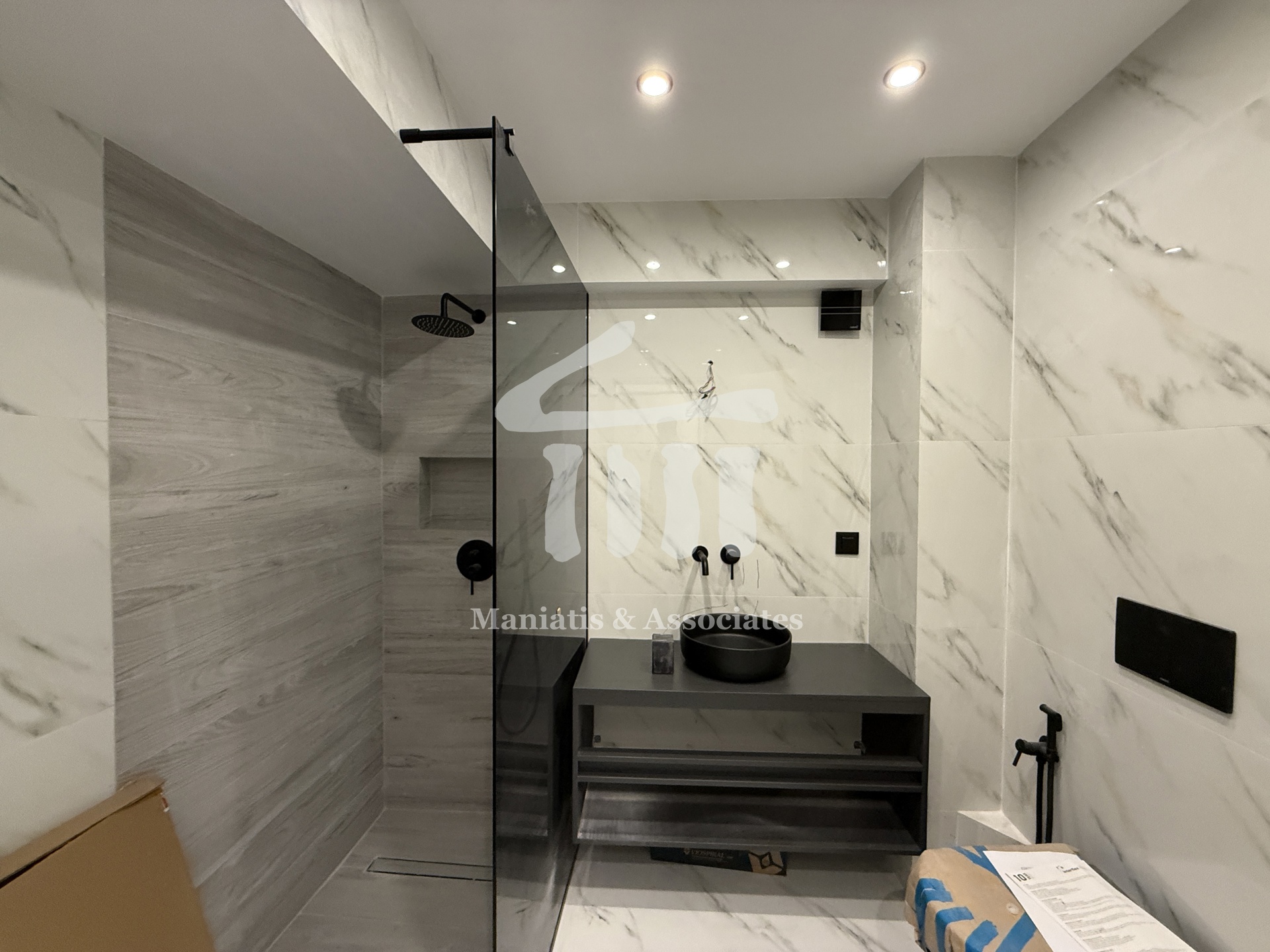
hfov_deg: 102.1
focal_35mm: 14
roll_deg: -0.6
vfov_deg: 85.7
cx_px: 635
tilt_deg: +0.2
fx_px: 514
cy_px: 476
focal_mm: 2.22
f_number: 2.2
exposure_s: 1/50
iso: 320
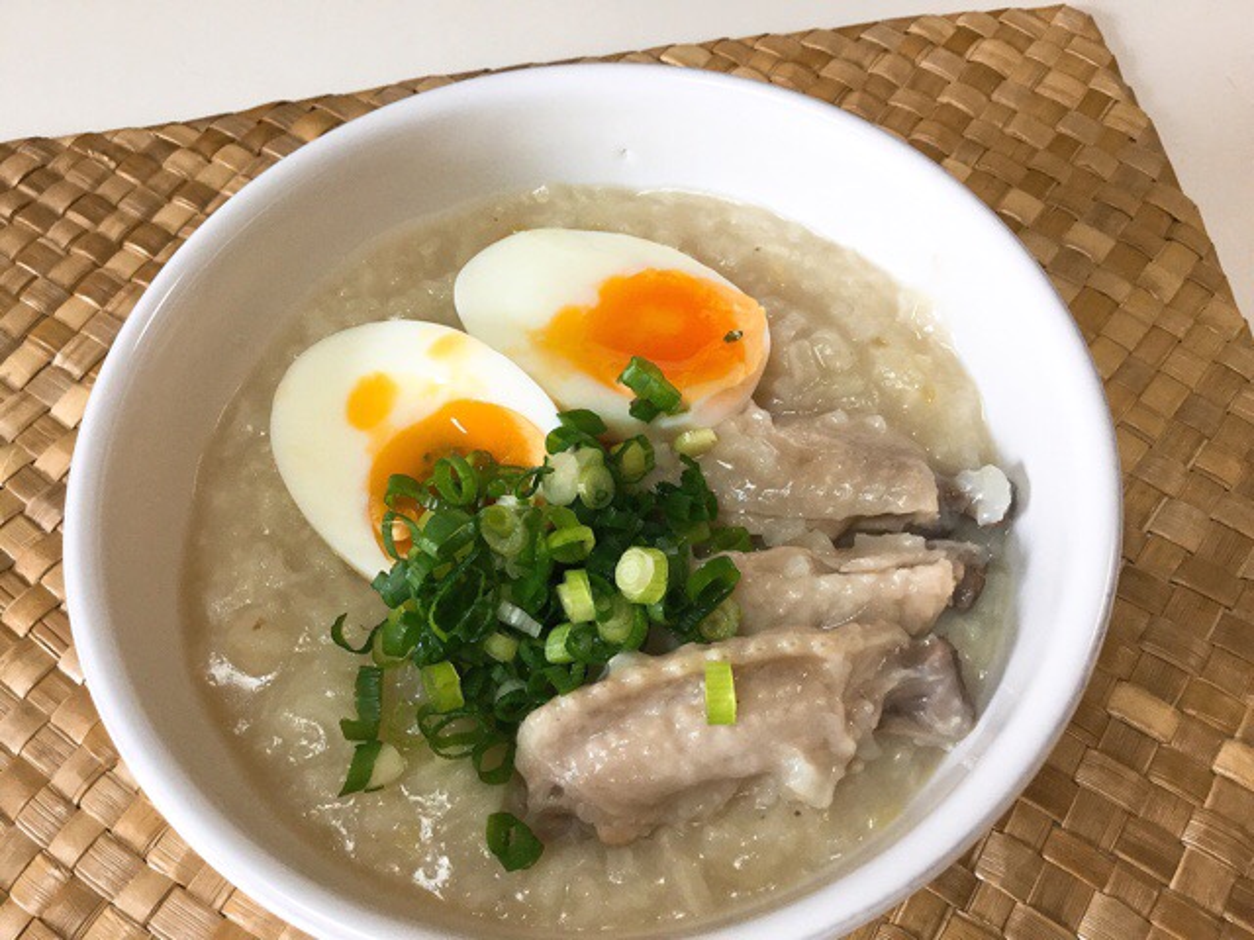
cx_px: 627
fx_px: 1123
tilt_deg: -61.4
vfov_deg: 45.4
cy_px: 470
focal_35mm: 31
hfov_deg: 58.4
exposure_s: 1/30
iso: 32
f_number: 2.4
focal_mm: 3.3
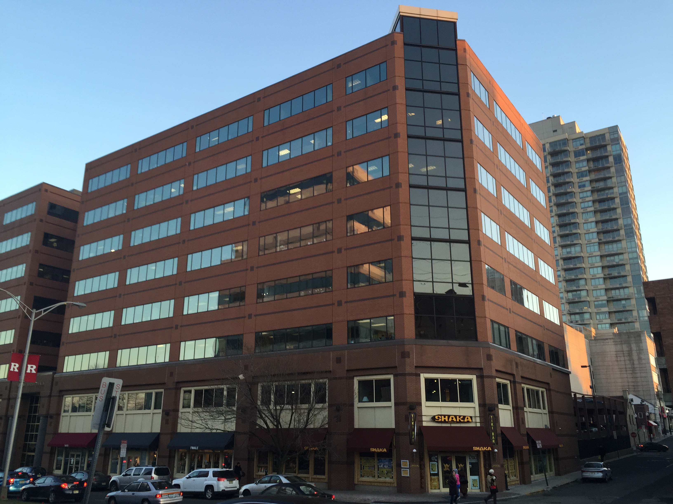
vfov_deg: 48.2
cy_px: 252
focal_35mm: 29
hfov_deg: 61.7
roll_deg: -0.2
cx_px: 336
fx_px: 564
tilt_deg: +17.3
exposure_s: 1/120
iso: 32
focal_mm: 4.15
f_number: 2.2
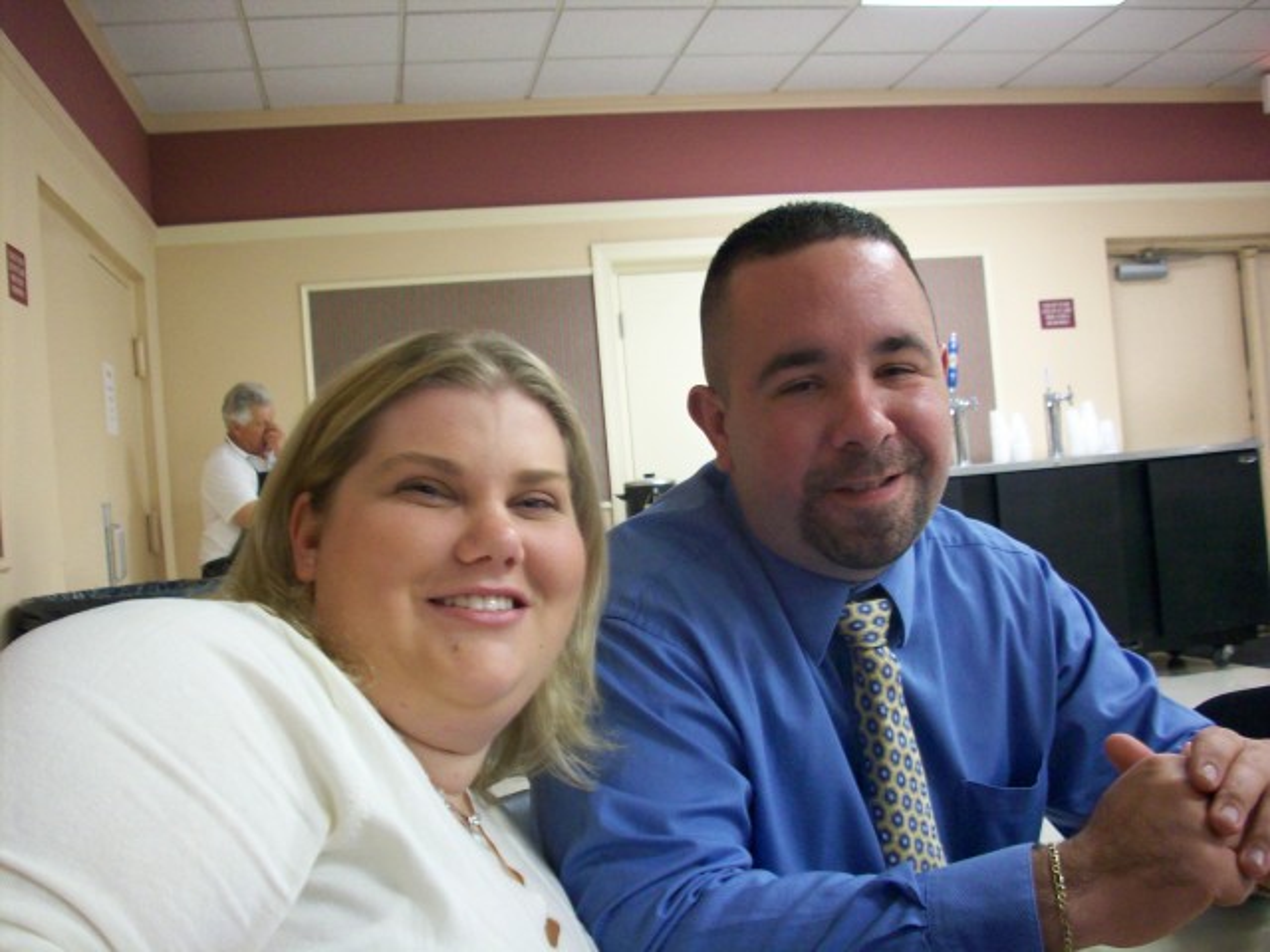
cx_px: 635
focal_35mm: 37
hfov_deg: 50.1
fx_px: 1357
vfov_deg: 38.7
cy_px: 476
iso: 160
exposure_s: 1/12.1
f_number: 2.8
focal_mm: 6.2
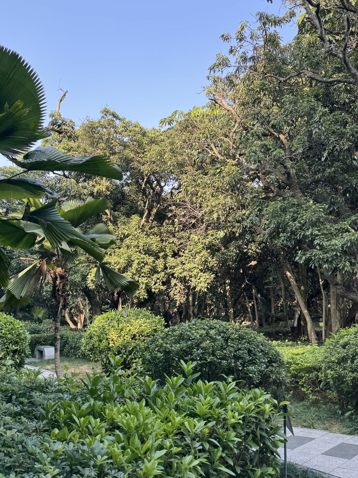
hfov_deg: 41.6
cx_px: 146
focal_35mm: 34
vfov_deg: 54.0
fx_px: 469
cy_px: 245
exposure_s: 1/553
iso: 80
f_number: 1.78
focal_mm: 6.76
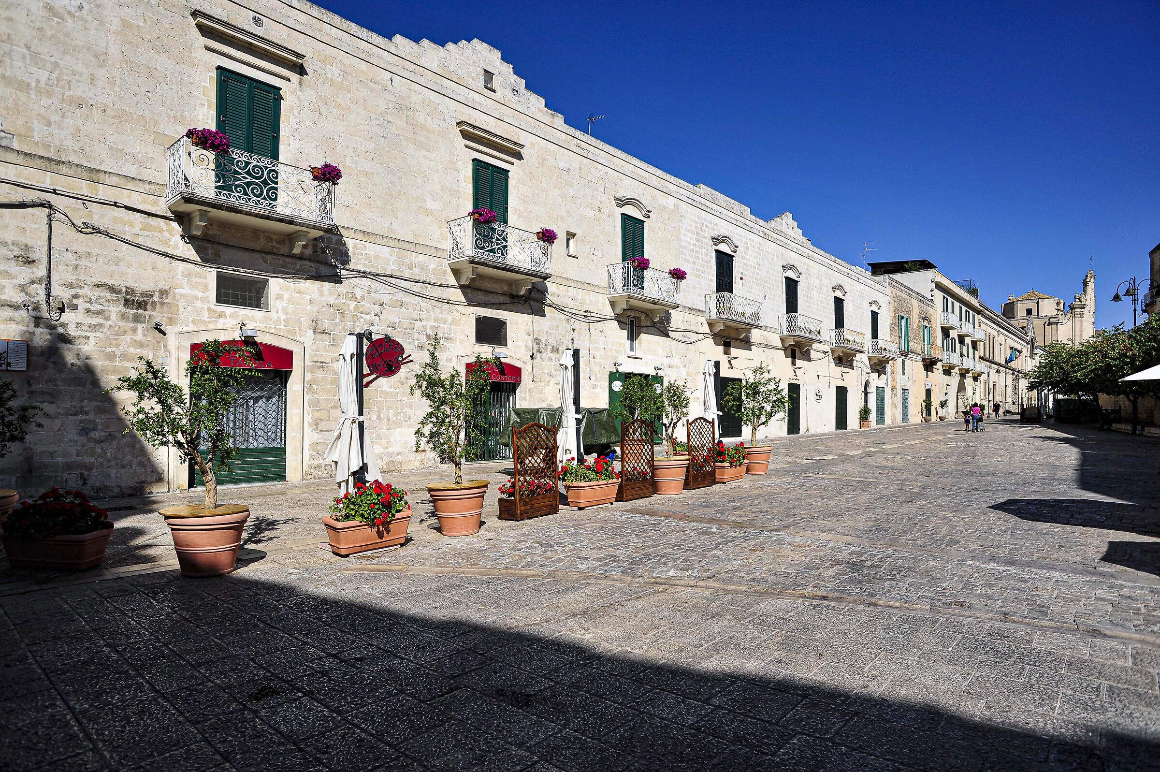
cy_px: 386
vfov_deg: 61.9
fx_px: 644
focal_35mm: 20
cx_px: 580
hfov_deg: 84.0
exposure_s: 1/1250
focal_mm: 20
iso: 200
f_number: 6.3
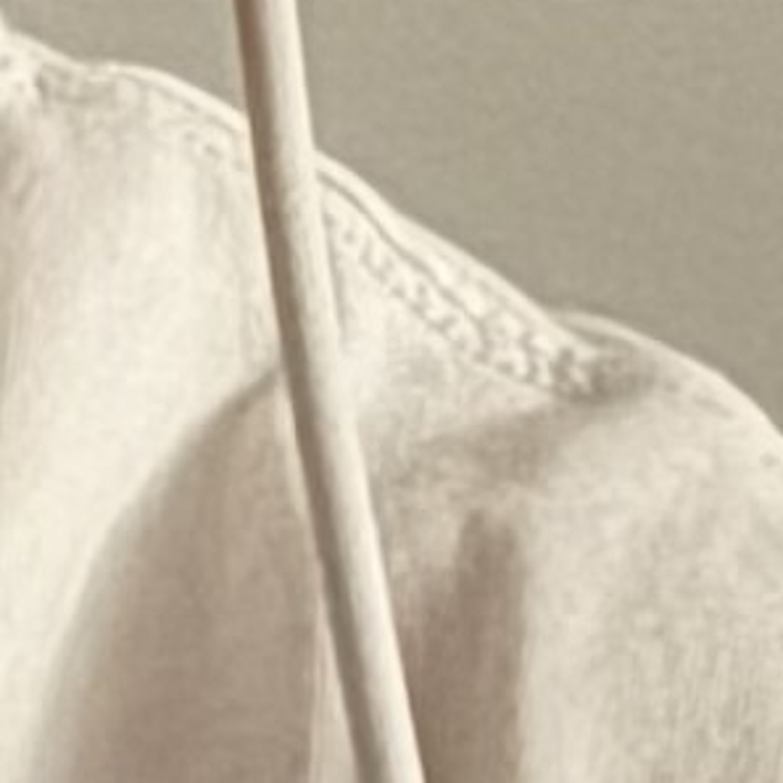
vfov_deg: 6.1
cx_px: -954
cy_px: -904
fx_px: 7063
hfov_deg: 6.1
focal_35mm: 276
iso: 2000
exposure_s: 1/15
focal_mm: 2.71
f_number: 1.9
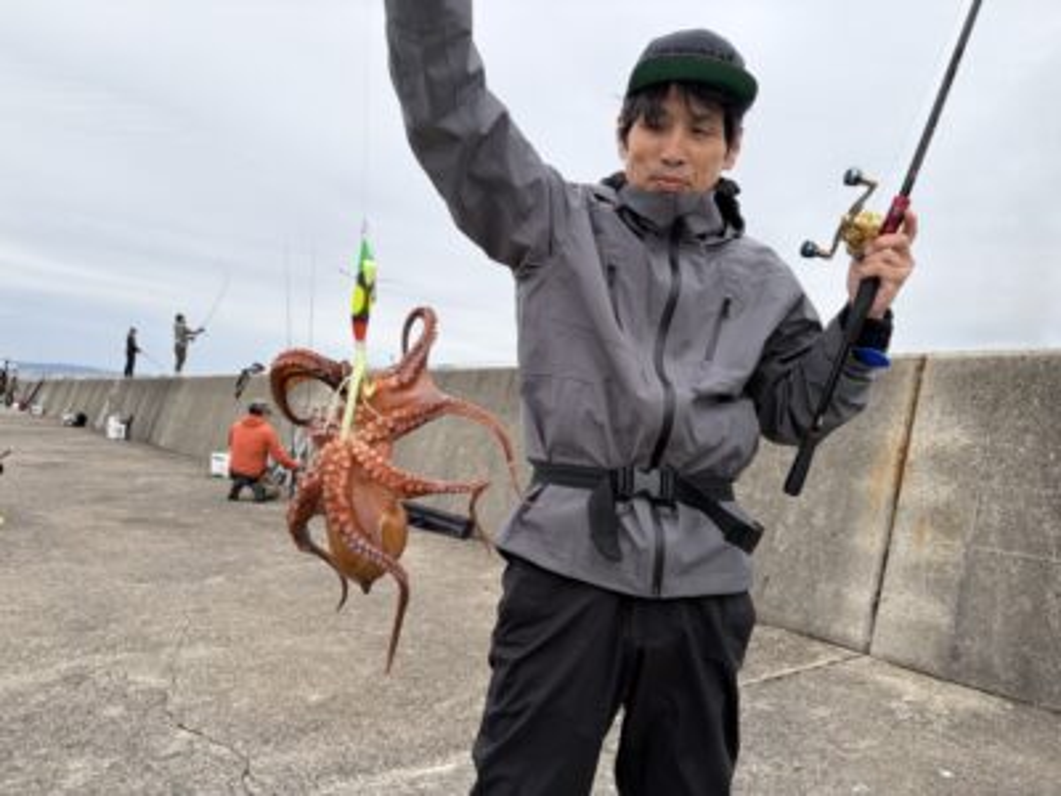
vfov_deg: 53.1
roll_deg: -2.2
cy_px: 398
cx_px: 530
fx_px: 797
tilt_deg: -3.0
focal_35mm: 26
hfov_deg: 67.3
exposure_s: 1/607
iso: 50
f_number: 1.6
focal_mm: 5.96
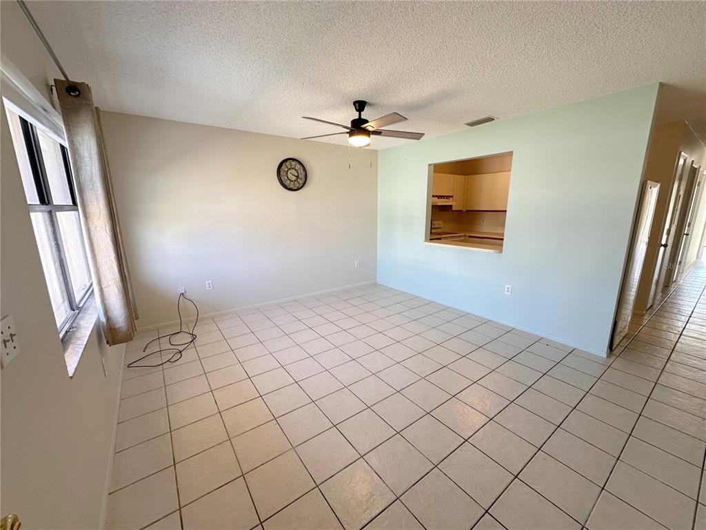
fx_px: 286
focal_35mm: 14
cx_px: 353
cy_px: 265
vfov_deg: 85.7
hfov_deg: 102.1
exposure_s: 1/120
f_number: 2.2
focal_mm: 2.22
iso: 160
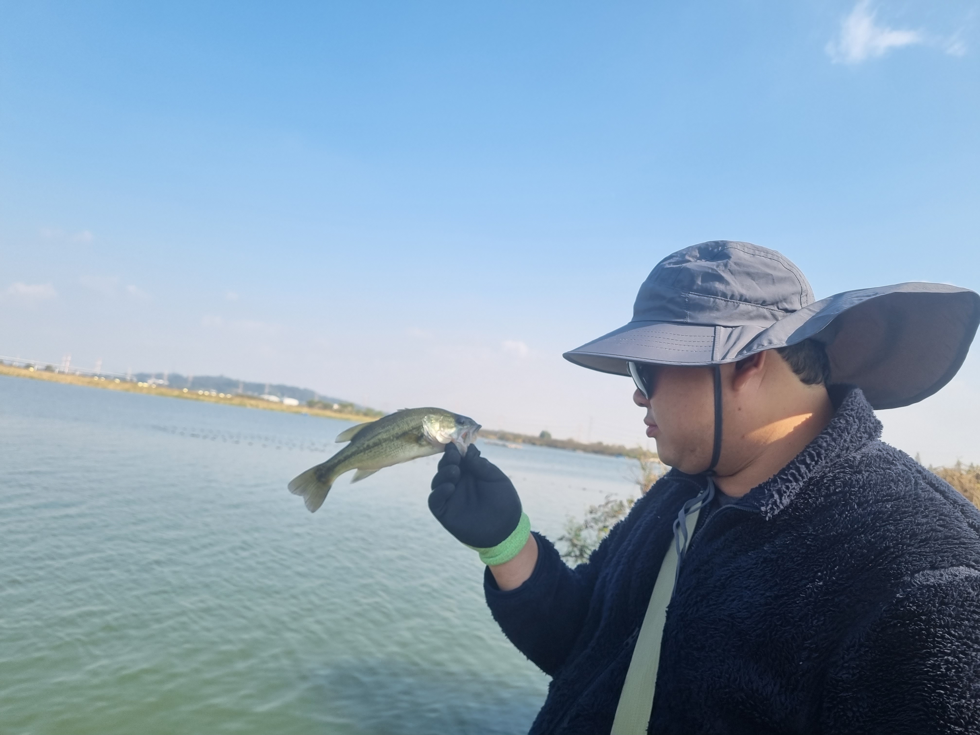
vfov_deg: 53.1
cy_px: 368
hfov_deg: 67.3
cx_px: 490
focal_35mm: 26
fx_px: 736
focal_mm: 5.4
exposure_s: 1/1728
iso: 50
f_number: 1.8
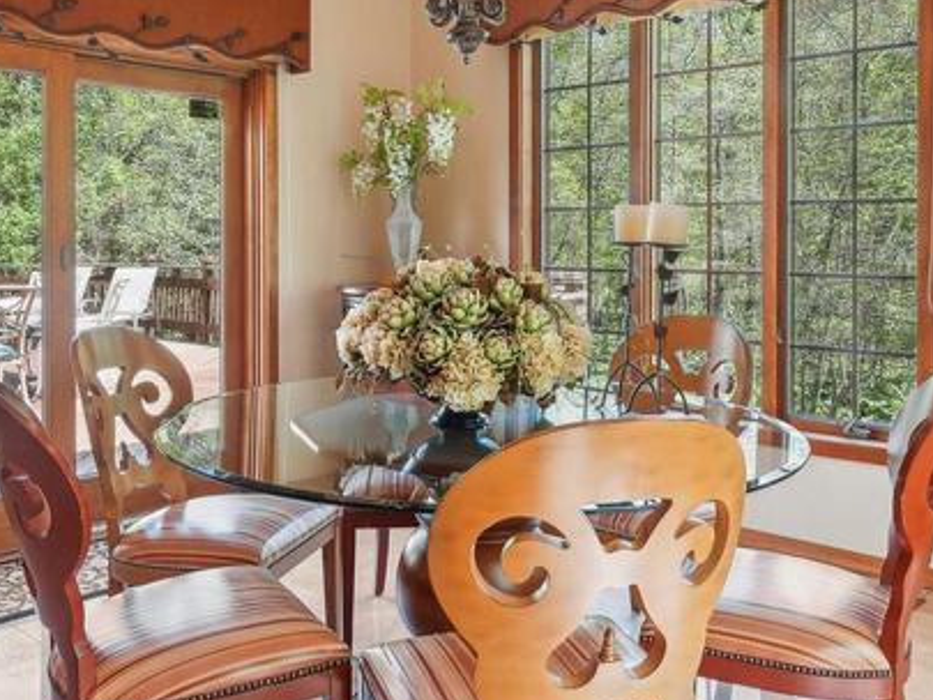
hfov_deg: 53.9
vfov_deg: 41.2
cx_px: 465
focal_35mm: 34
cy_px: 229
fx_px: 917
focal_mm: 14
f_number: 8
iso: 1000
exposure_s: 1/100
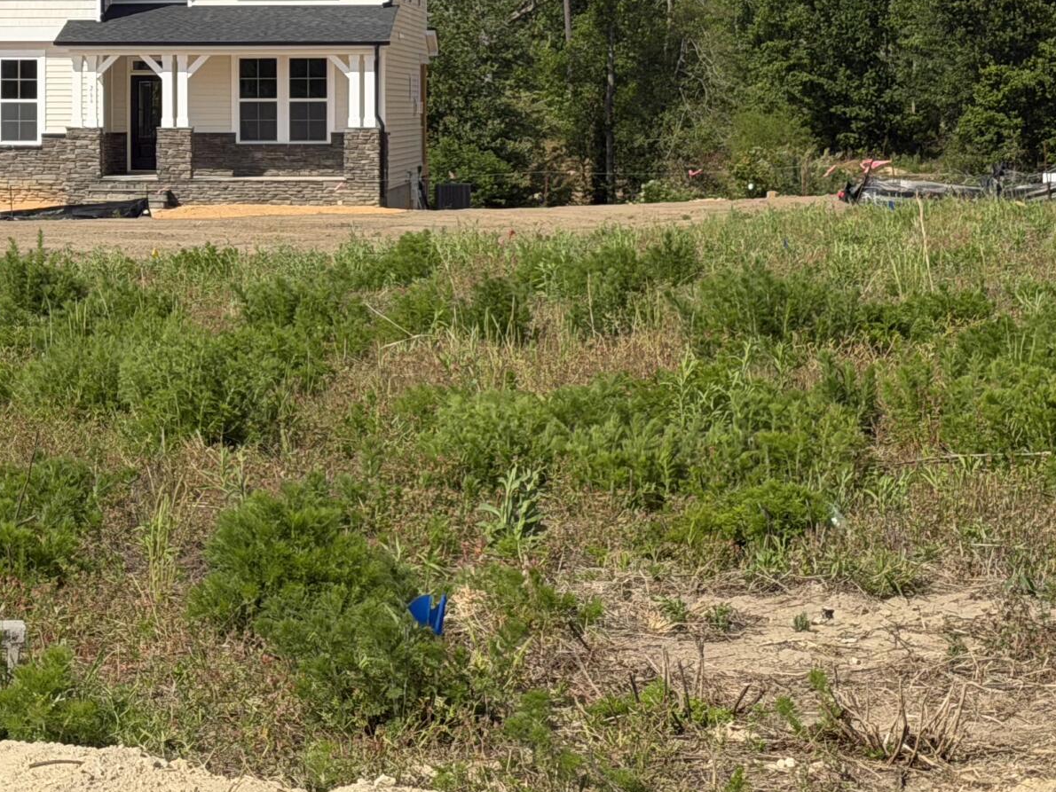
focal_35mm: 121
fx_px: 3692
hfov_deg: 16.1
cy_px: 26
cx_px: 117
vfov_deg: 12.1
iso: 64
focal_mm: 6.76
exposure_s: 1/6536
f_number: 1.78
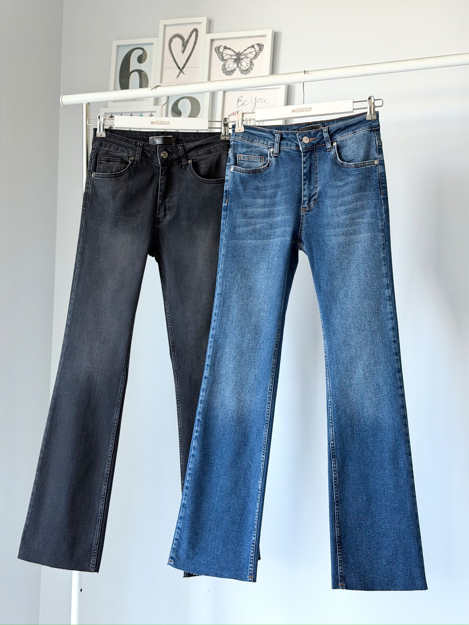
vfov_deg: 39.7
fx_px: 867
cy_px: 312
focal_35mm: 48
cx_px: 234
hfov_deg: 30.3
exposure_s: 1/60
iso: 100
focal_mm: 6.76
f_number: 1.78
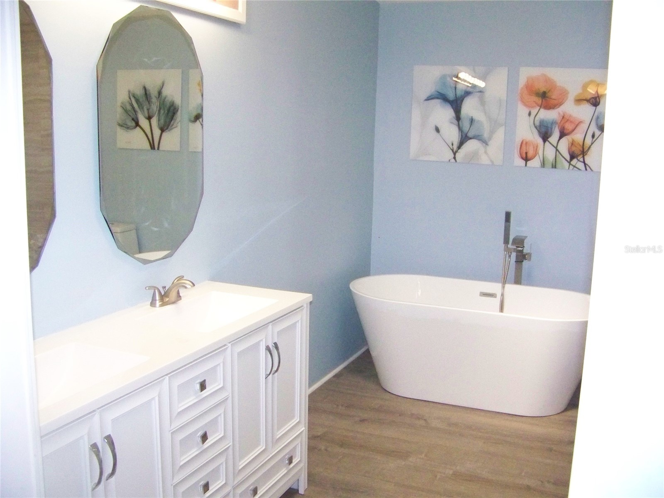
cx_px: 332
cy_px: 249
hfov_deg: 51.4
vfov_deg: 39.7
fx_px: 691
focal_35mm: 36
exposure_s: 1/500
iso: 800
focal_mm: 5.85
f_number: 2.8
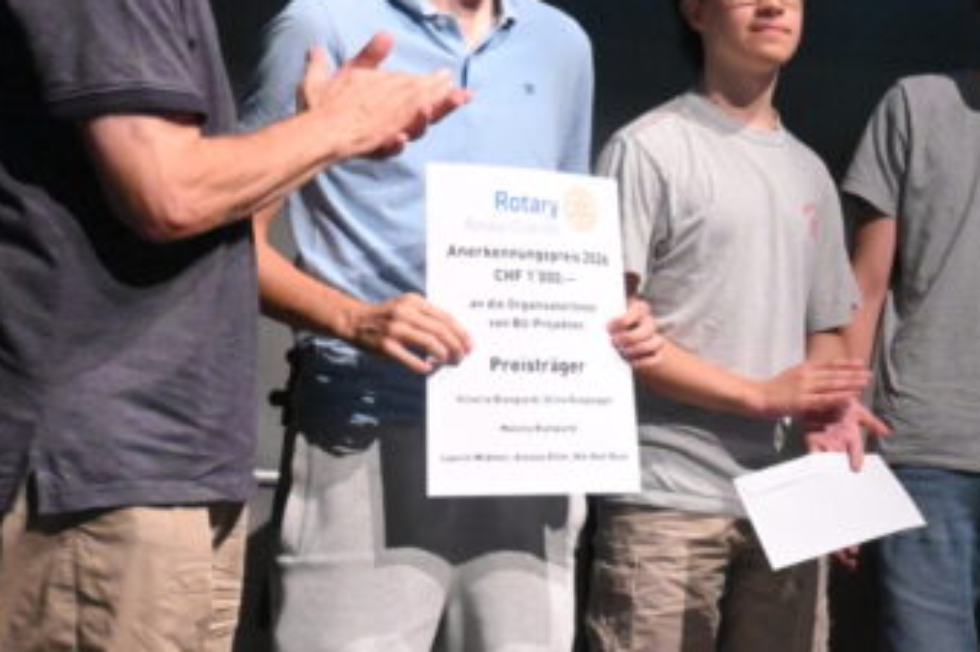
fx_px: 2783
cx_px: 1232
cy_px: 445
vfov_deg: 13.3
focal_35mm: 102
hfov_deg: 18.7
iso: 5000
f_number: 4
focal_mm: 22.5
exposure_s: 1/500
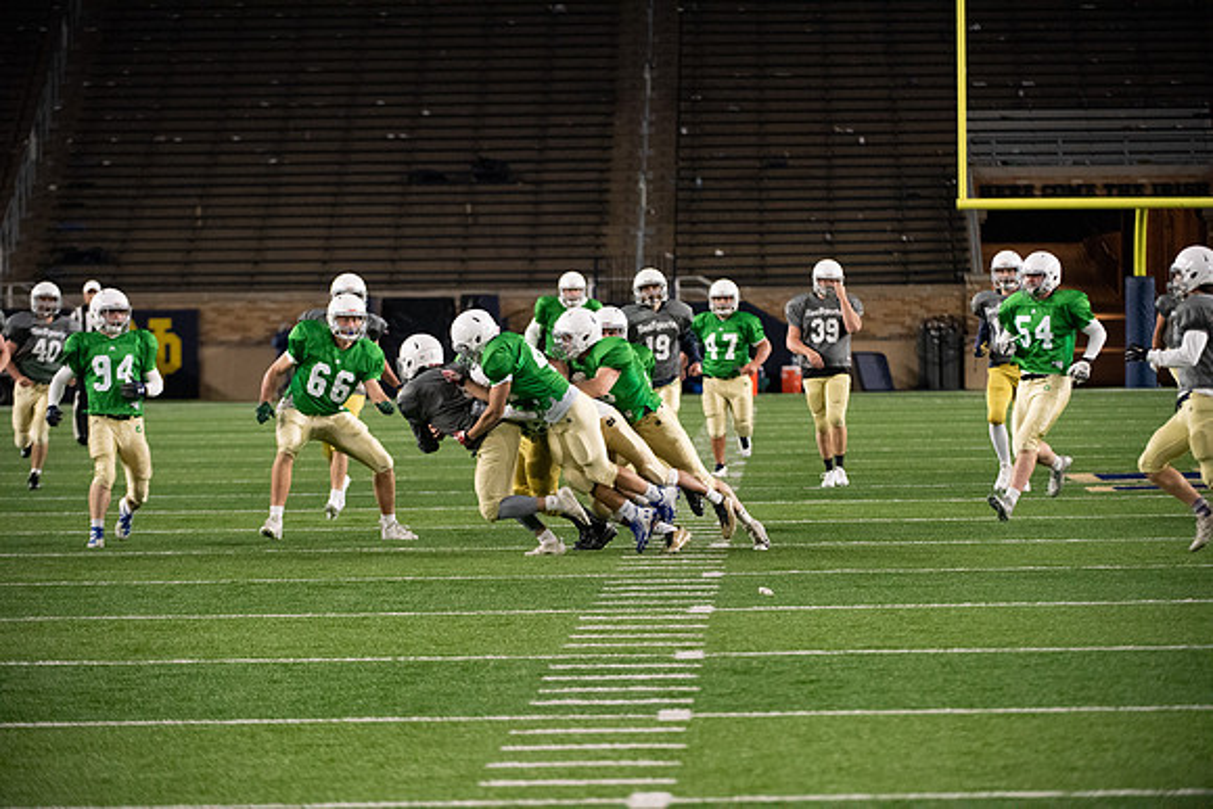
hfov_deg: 9.8
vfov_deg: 6.5
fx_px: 7077
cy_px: 404
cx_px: 606
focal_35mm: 210
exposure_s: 1/500
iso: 5600
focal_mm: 210
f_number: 4.5
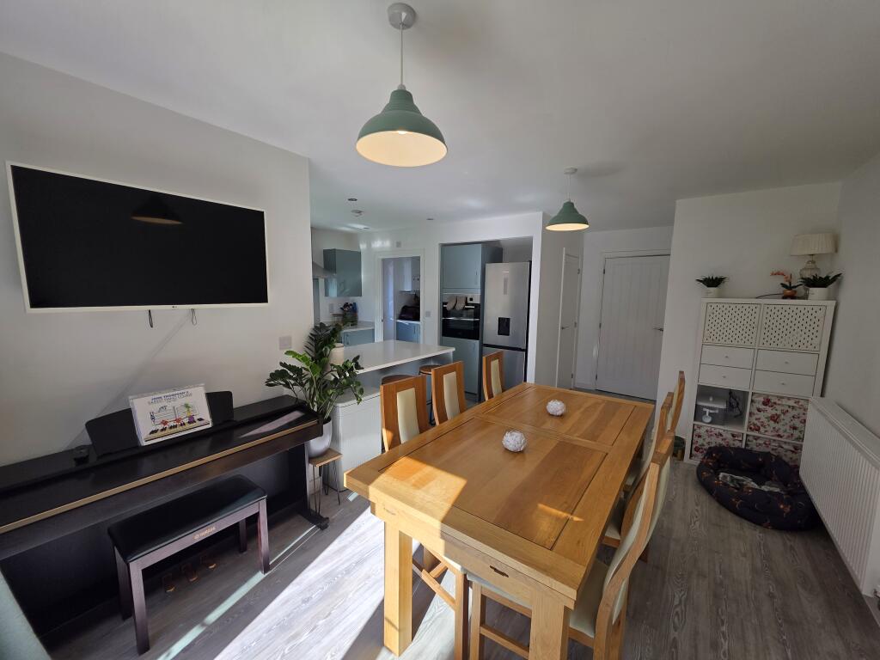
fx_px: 330
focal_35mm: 13
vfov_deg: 89.9
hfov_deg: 106.2
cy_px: 330
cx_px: 440
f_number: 1.9
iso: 40
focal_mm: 2.2
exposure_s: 1/428
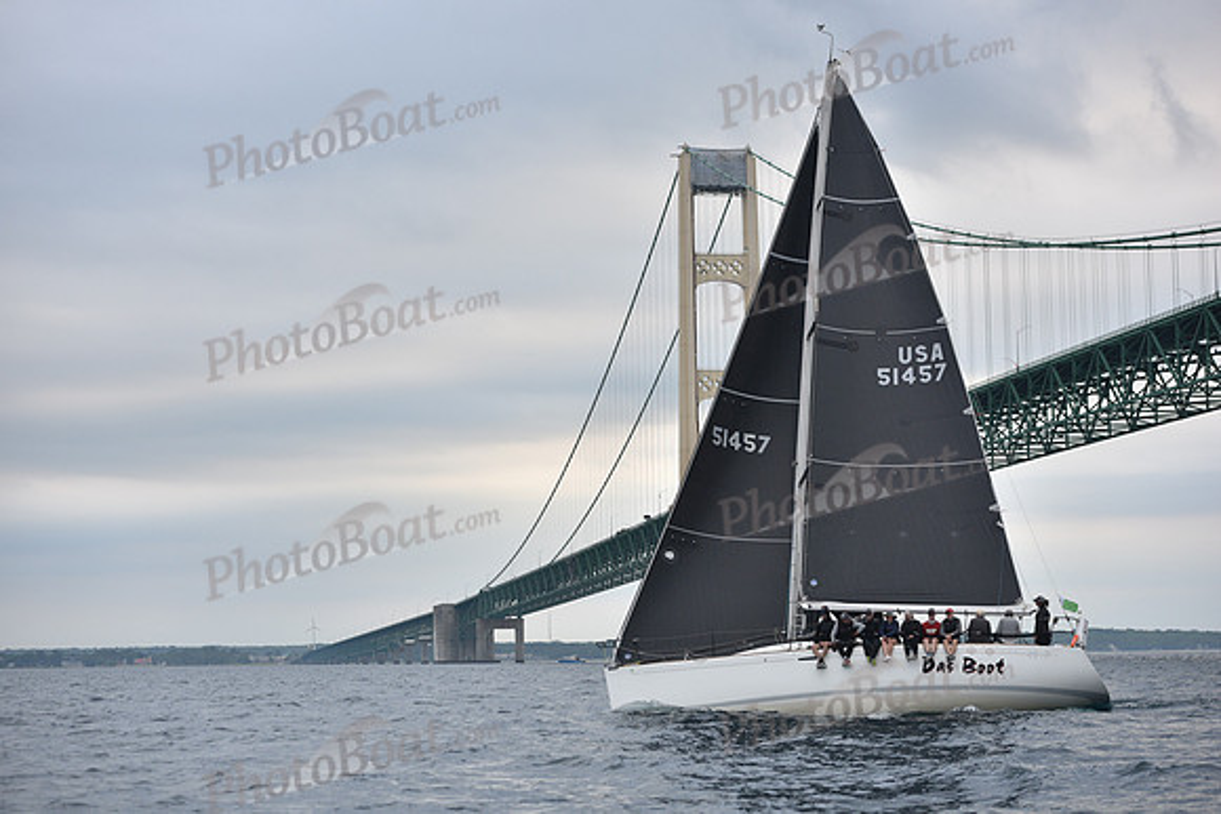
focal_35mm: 70
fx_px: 2375
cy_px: 407
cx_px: 610
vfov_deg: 19.5
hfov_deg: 28.8
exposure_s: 1/640
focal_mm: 70
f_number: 4
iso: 400
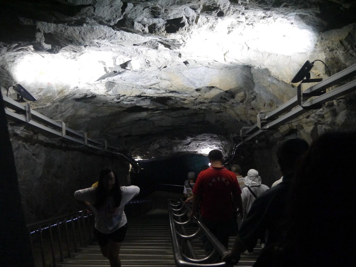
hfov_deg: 63.4
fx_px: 288
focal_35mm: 28
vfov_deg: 49.7
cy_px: 134
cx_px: 178
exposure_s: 1/80
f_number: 3.5
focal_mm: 14
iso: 1600
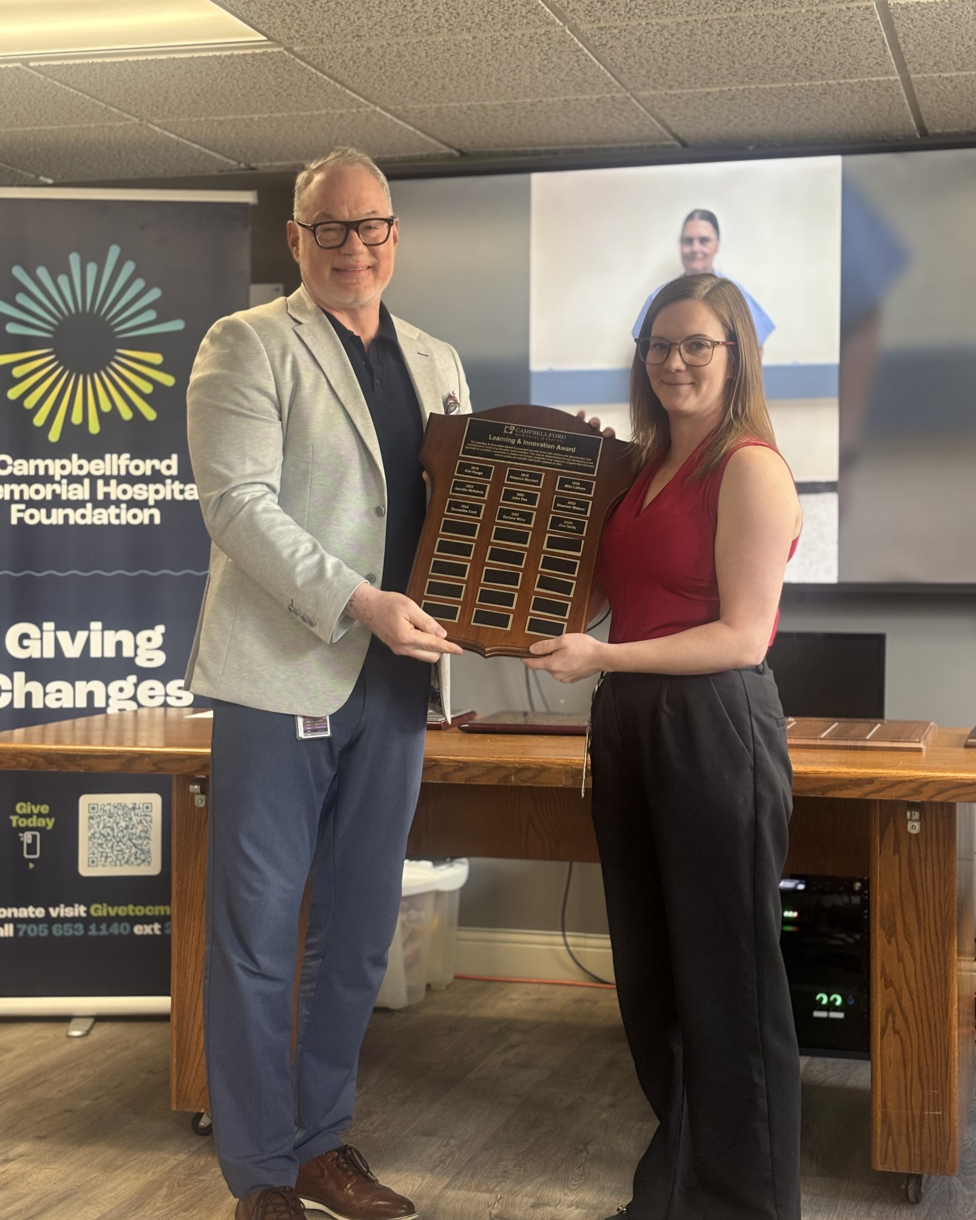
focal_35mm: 55
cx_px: 485
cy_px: 607
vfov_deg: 34.1
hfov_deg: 27.6
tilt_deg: -0.8
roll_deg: -0.2
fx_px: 1986
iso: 64
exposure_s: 1/60
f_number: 1.6
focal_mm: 5.96
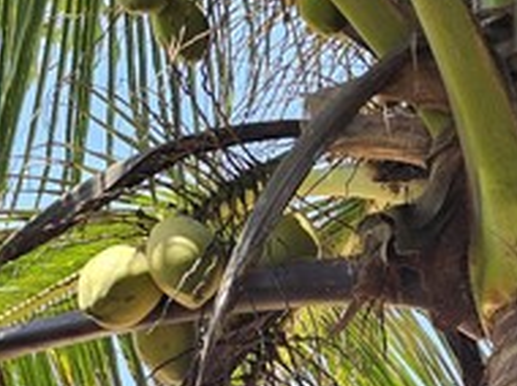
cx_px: 646
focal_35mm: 113
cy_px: 739
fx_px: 1686
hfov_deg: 16.6
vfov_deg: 11.9
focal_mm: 6.3
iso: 10
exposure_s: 1/103
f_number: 1.7
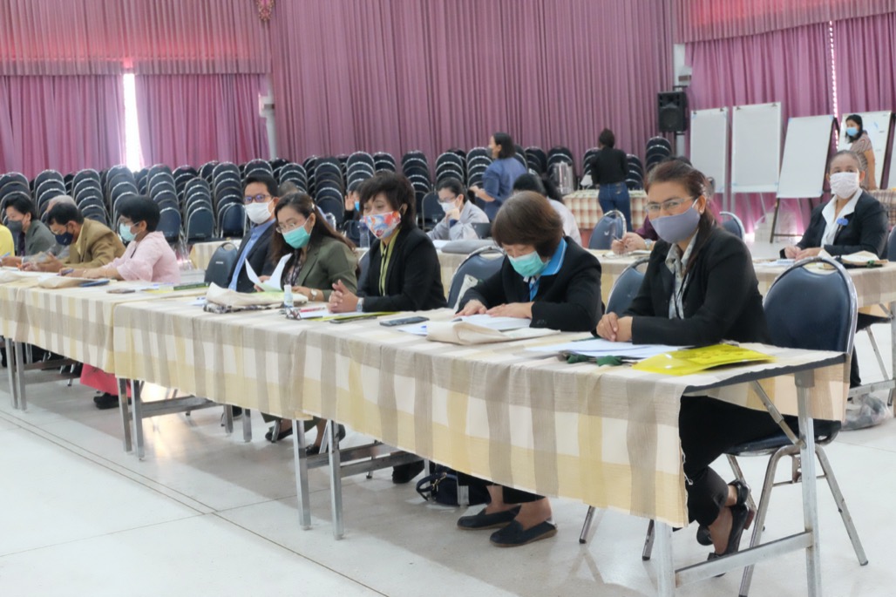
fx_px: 1269
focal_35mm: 51
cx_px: 448
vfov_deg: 26.5
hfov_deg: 38.9
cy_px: 298
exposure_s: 1/75
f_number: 5
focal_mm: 34
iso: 6400
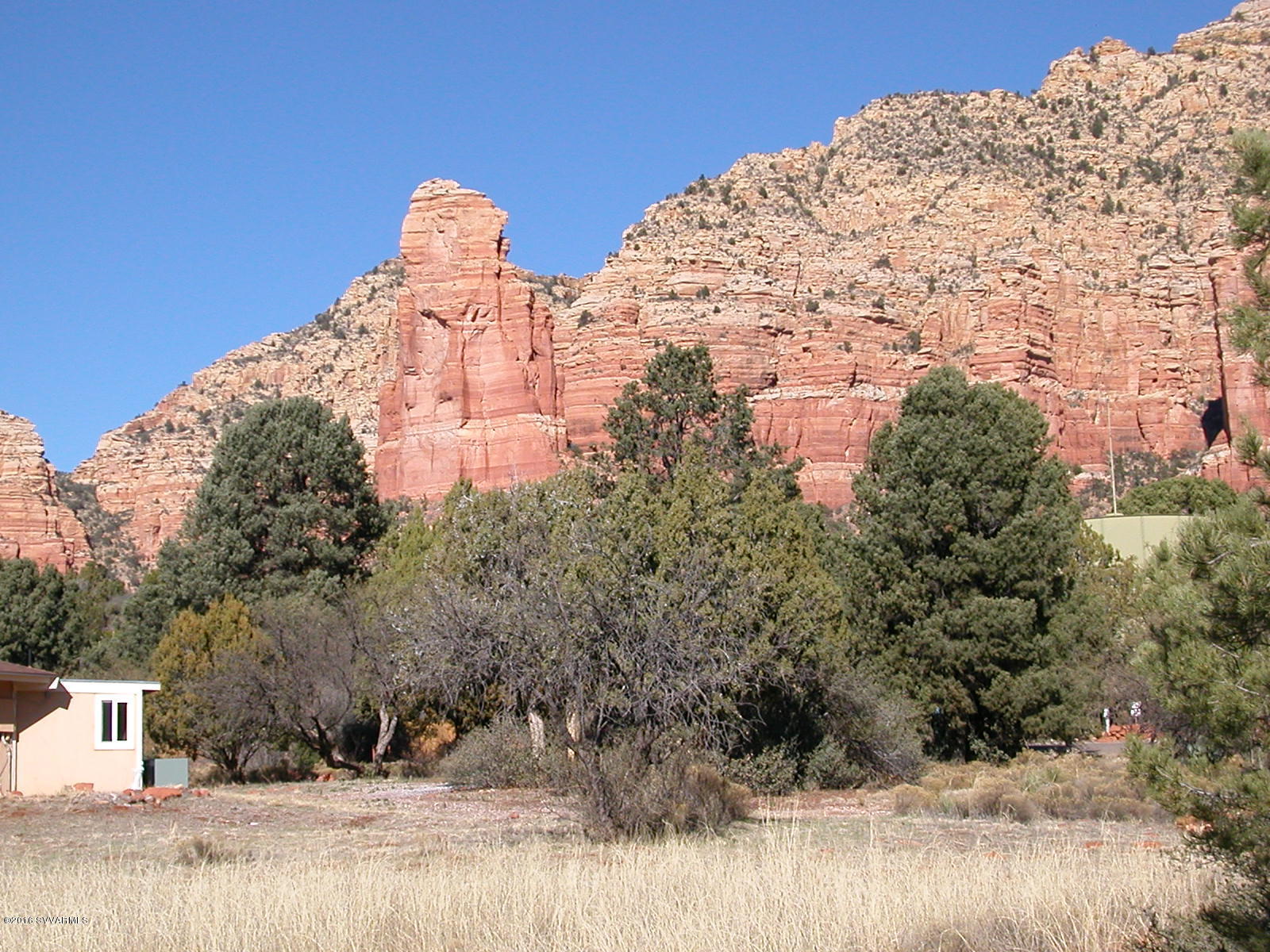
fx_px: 2348
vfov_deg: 22.9
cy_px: 476
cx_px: 635
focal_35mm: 64
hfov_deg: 30.3
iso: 100
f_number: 3.5
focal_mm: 9.7
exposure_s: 1/1083
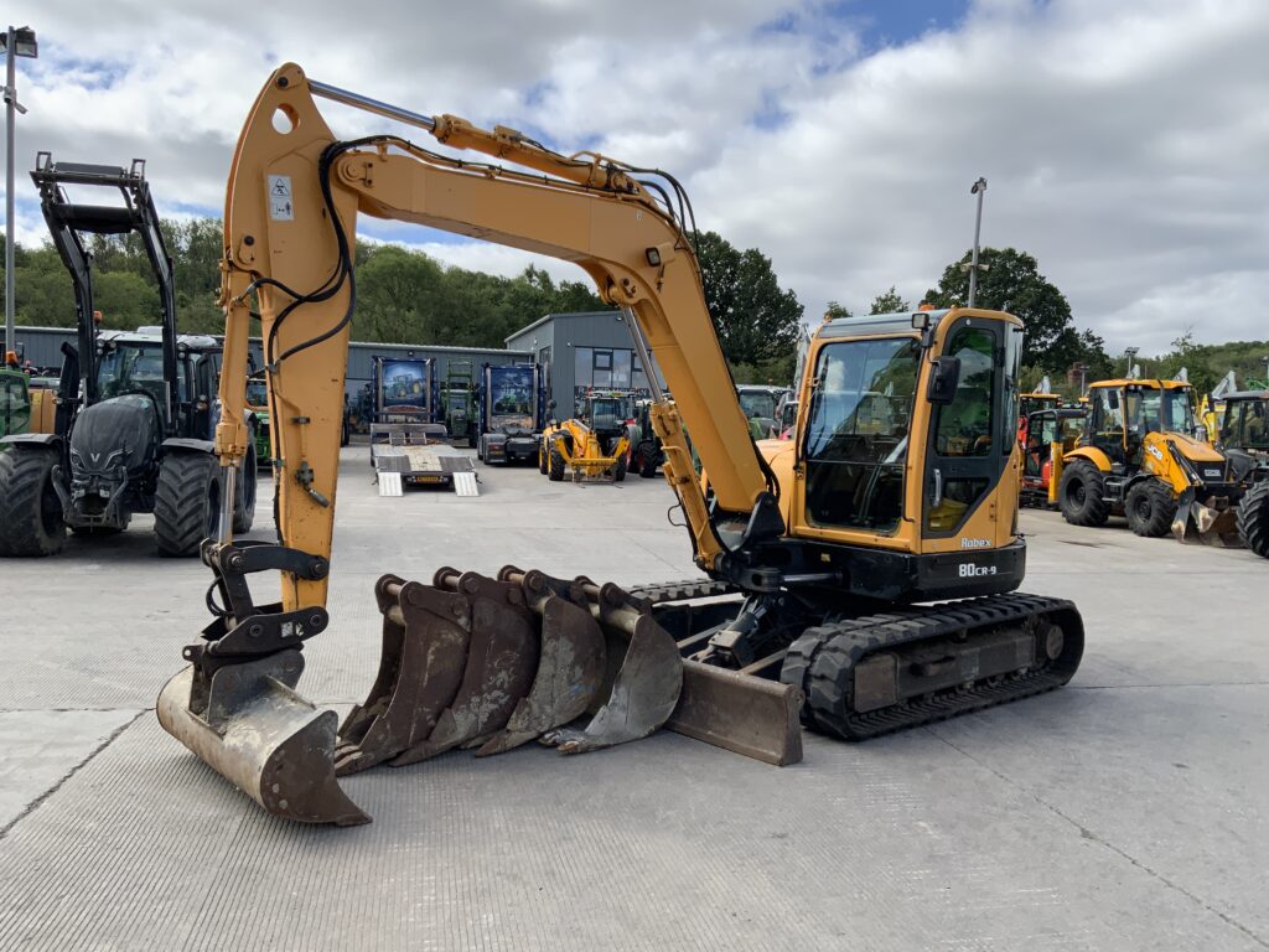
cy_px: 476
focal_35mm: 29
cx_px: 634
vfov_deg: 48.2
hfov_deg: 61.7
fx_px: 1063
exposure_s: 1/1221
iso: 16
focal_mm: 3
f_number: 1.8
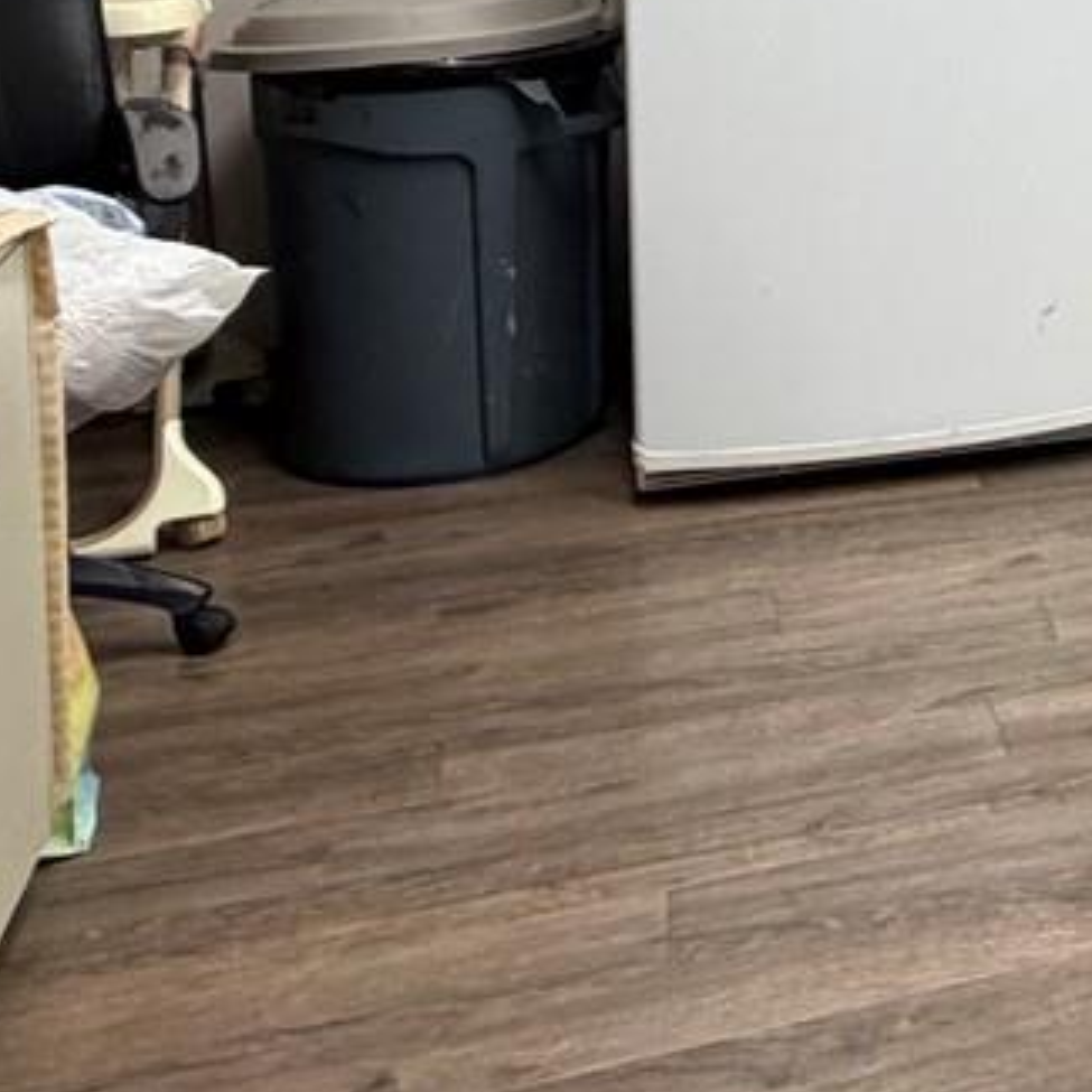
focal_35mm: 61
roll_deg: -3.2
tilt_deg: -7.6
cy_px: -77
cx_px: 1747
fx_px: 2177
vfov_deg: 26.2
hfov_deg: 22.0
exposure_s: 1/60
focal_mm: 2.22
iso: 320
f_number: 2.2
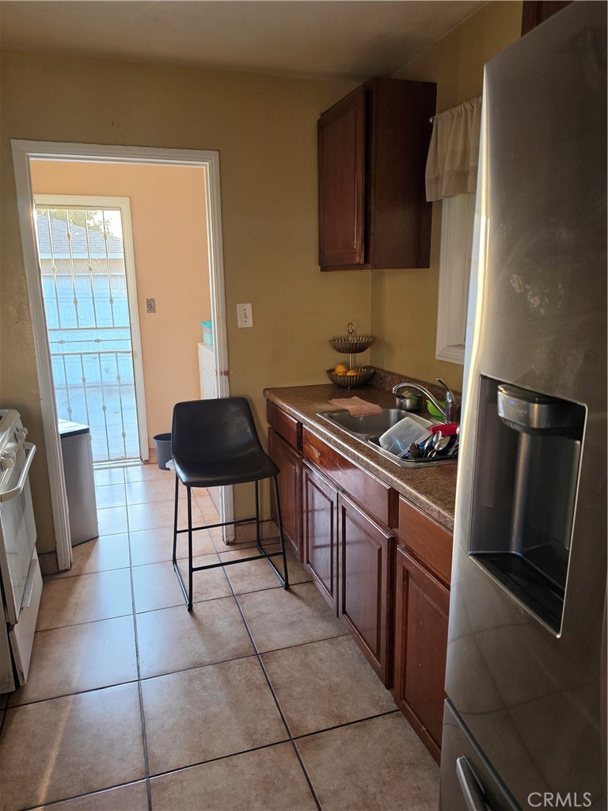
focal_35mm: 23
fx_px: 539
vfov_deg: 73.9
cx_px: 304
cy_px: 406
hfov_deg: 58.9
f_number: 1.4
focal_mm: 6.5
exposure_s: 1/120
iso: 200
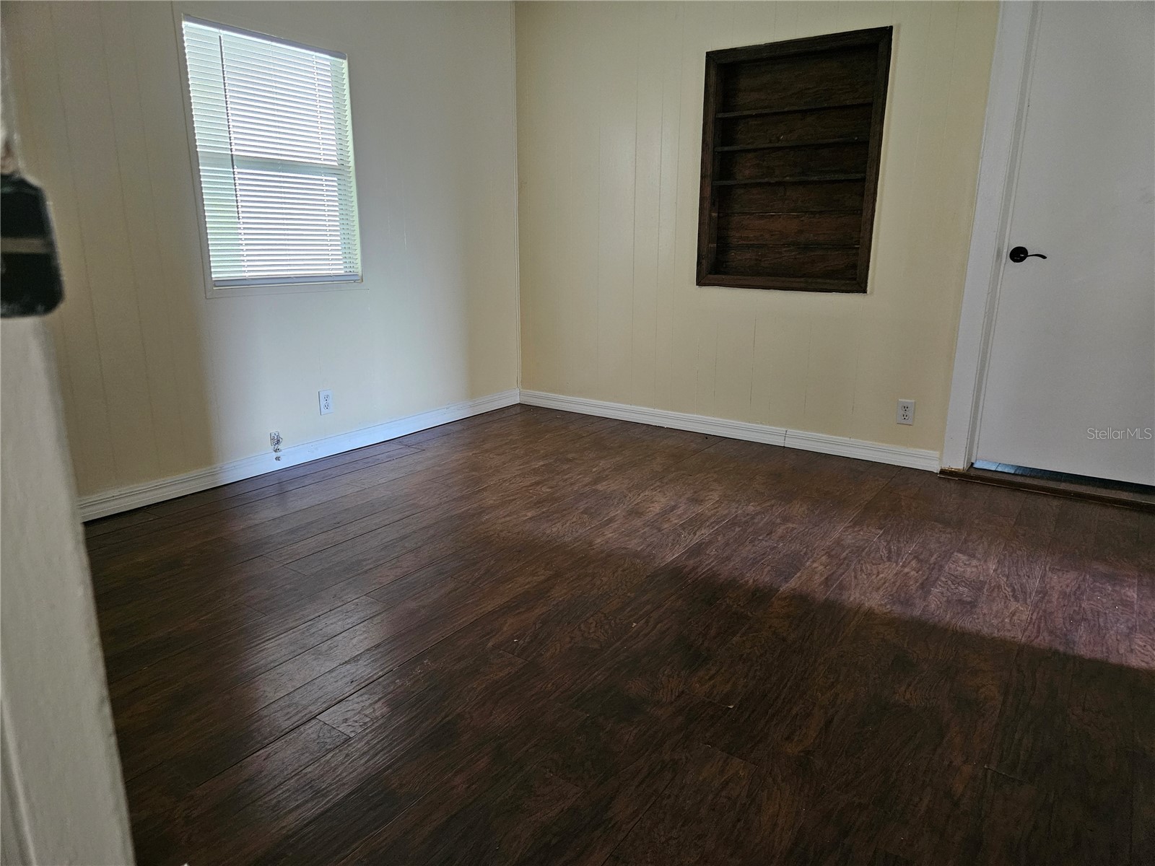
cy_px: 433
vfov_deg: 58.9
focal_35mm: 23
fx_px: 767
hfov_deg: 73.9
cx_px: 578
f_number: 1.8
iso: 640
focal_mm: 5.4
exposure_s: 1/30
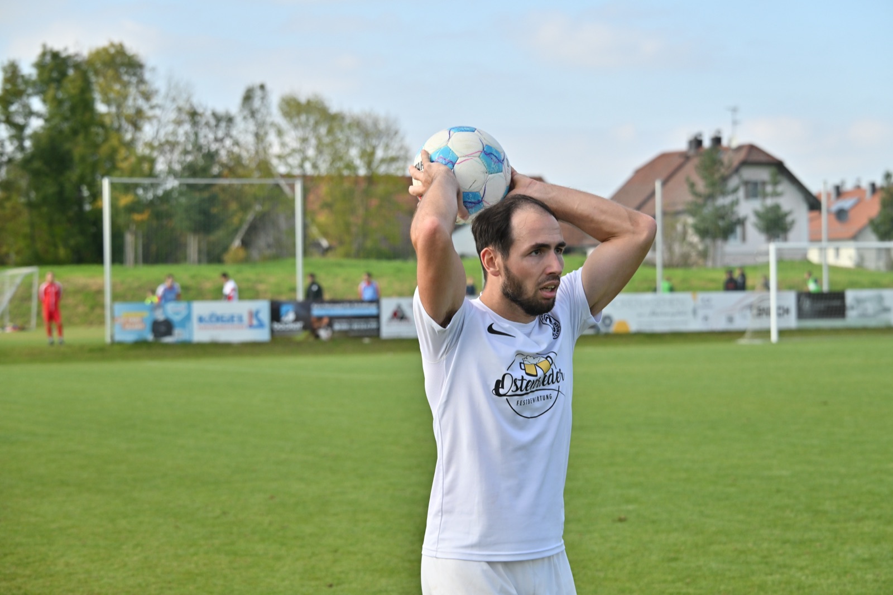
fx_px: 2604
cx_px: 446
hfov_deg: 19.5
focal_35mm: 105
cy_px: 298
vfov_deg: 13.0
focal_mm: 105
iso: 640
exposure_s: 1/1600
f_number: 7.1
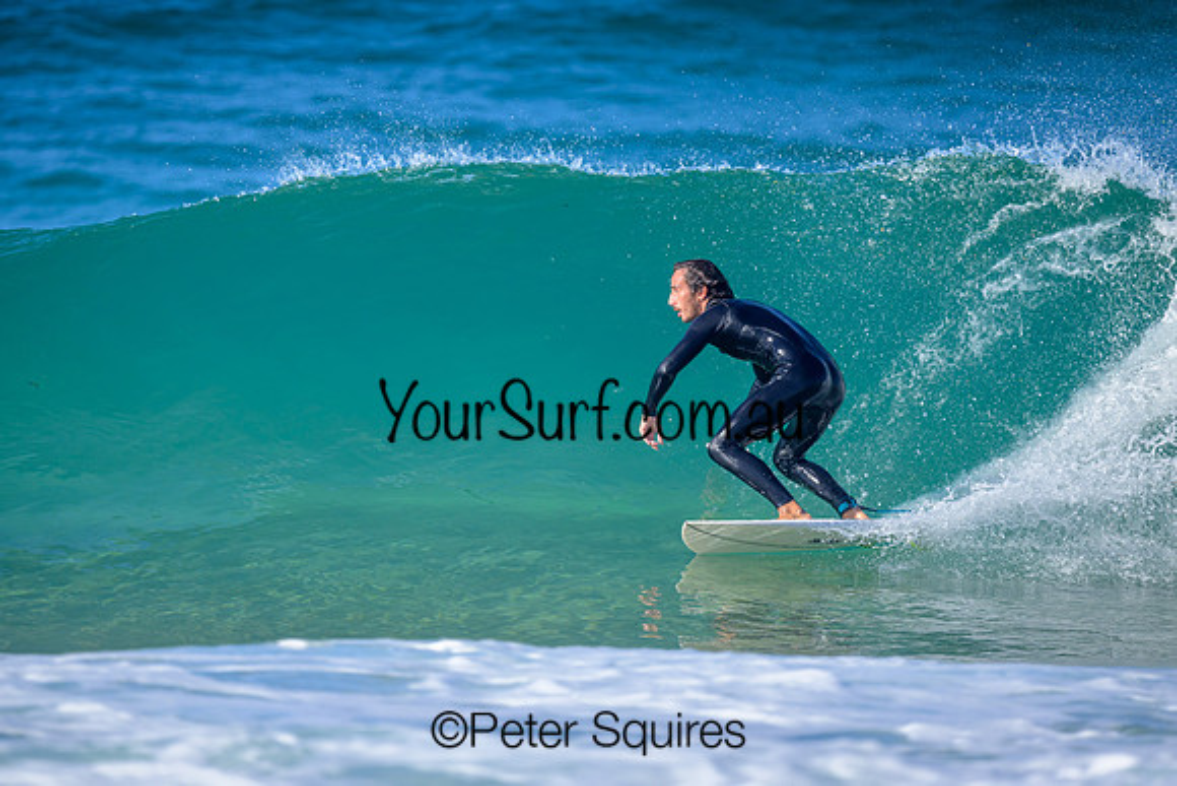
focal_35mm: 800
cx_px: 588
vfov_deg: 1.7
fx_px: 26160
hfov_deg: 2.6
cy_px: 393
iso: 640
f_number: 6.3
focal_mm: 800
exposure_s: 1/2000
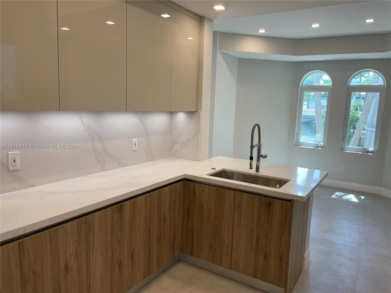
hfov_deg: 67.3
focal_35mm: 26
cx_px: 196
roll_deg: -2.3
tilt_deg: -7.6
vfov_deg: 53.1
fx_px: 294
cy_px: 146
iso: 40
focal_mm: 4.2
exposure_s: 1/120
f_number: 1.6
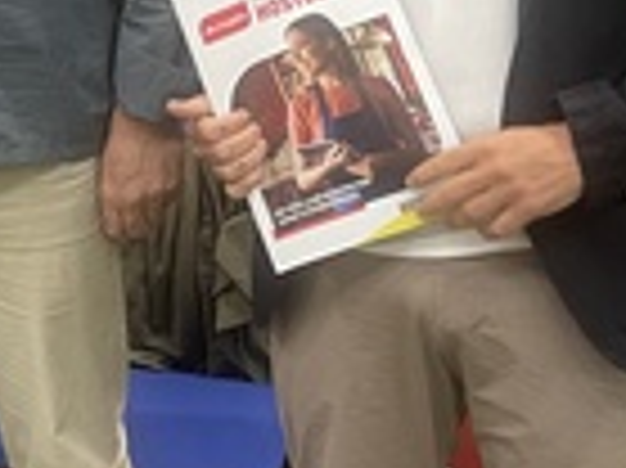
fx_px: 1951
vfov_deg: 13.2
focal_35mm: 108
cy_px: -144
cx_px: -338
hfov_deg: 16.5
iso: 125
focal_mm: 5.1
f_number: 1.6
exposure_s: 1/50
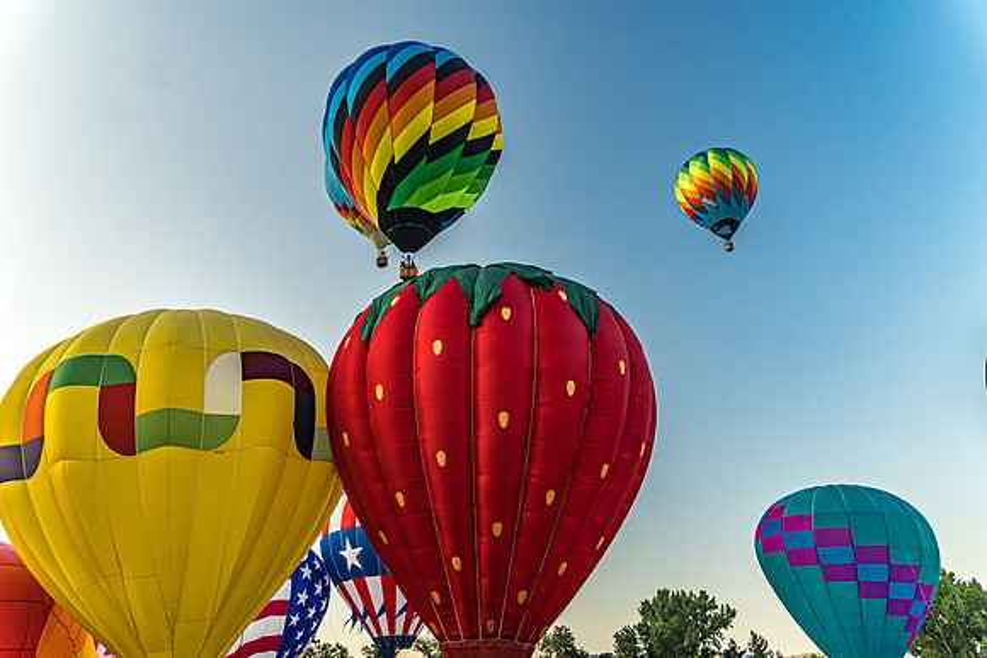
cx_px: 494
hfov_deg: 67.4
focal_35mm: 27
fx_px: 740
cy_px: 329
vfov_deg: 48.0
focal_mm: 18
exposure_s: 1/200
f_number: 5.6
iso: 400
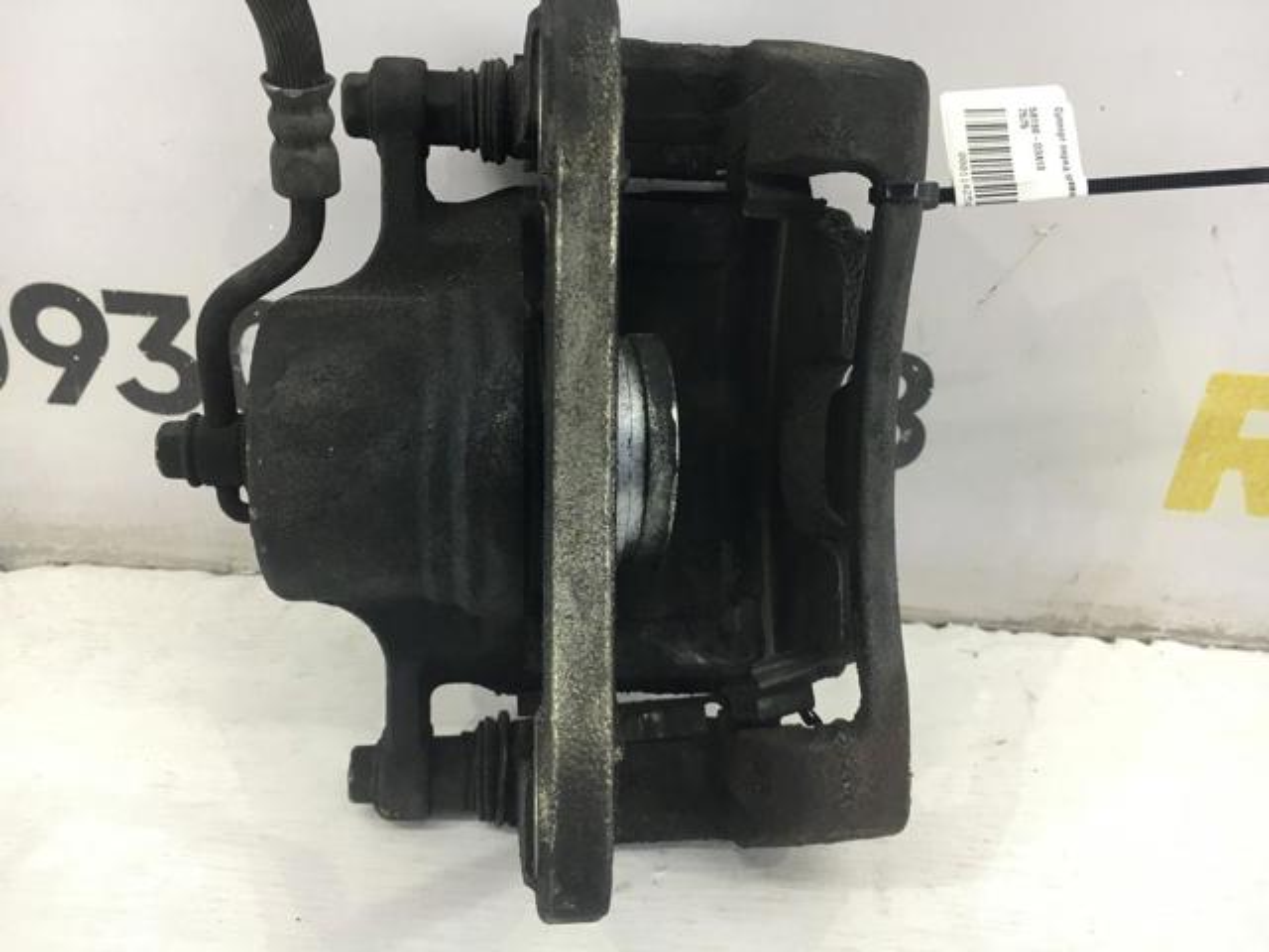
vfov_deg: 48.2
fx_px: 1063
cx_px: 634
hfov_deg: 61.7
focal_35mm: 29
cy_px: 476
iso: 40
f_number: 2.2
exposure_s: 1/33
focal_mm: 4.15
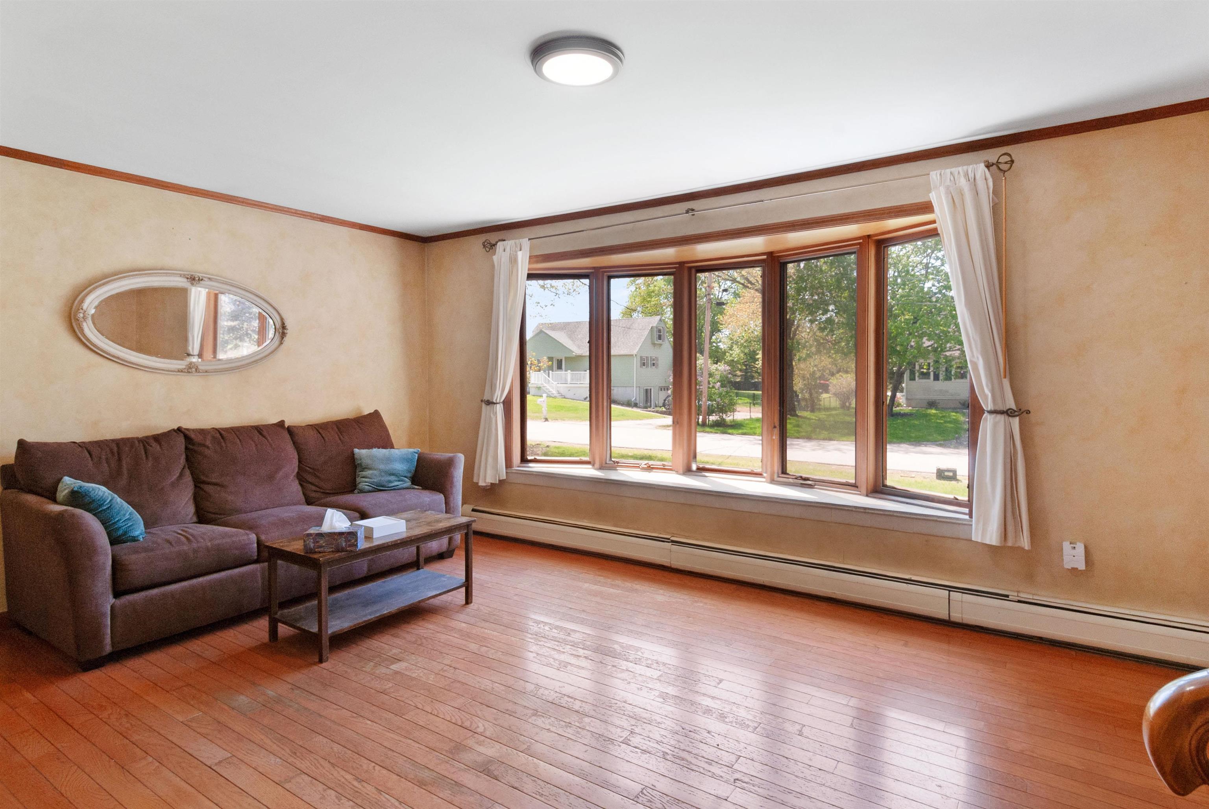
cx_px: 604
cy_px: 404
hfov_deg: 89.9
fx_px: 605
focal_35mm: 18
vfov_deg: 67.5
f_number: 11
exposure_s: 1/15
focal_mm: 12
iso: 200
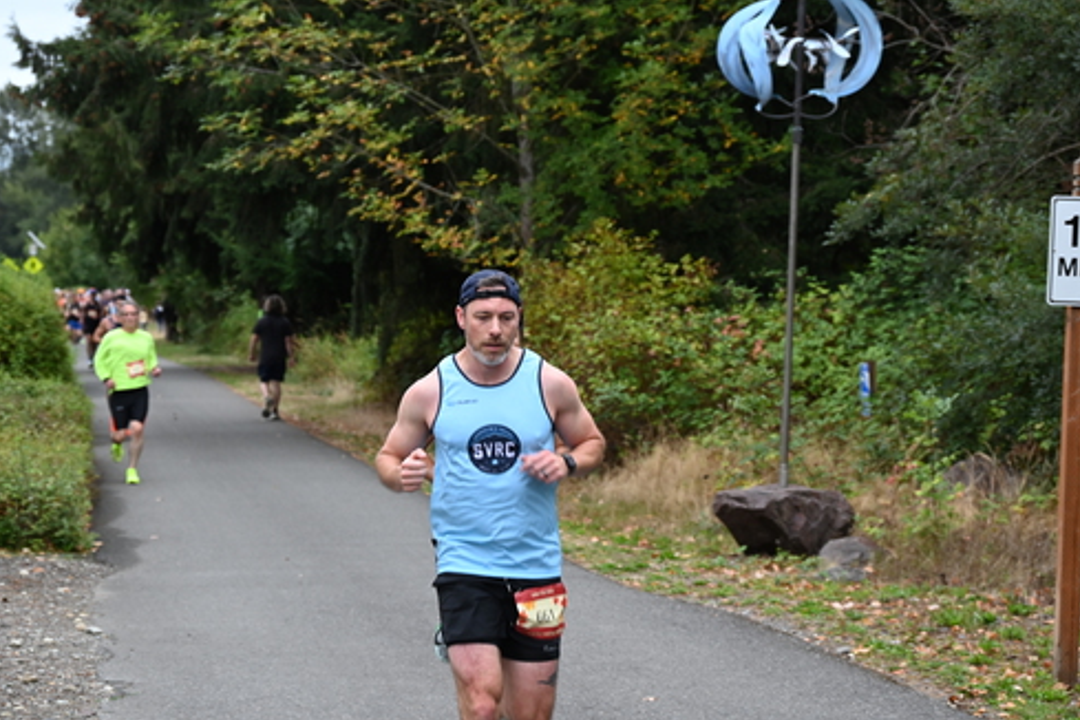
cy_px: 330
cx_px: 543
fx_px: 2970
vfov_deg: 13.8
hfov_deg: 20.6
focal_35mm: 99
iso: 450
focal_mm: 88
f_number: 6.3
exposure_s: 1/125
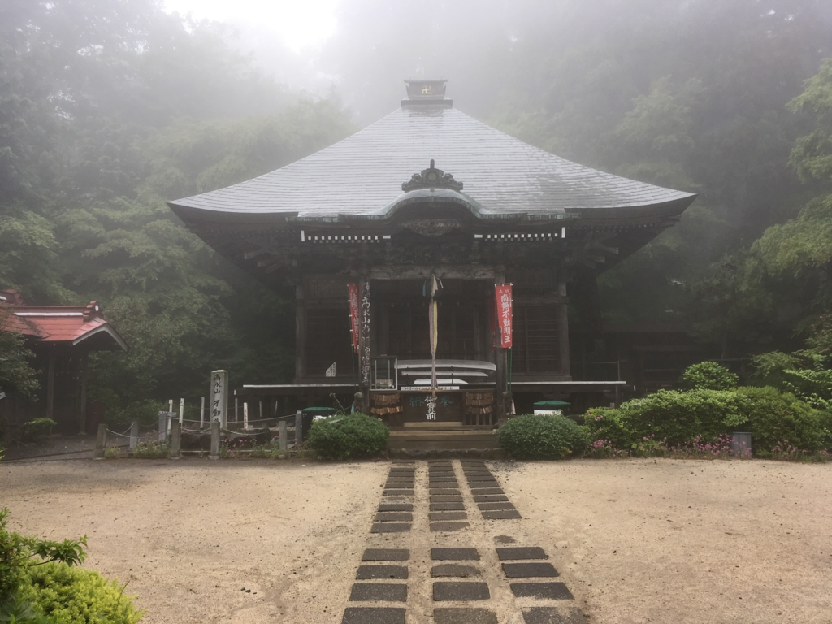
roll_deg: +1.8
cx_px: 416
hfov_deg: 61.7
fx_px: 697
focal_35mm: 29
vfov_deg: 48.2
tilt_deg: +6.2
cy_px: 312
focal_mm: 4.15
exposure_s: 1/239
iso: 25
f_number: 2.2
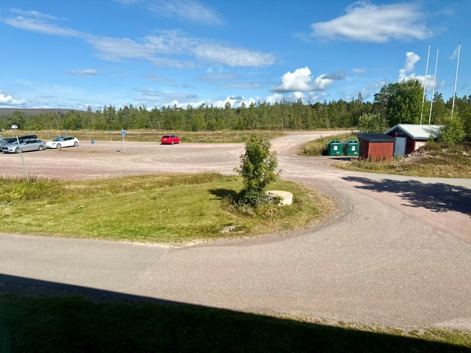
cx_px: 236
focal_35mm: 24
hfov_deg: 71.6
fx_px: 327
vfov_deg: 56.8
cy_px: 176
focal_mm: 6.76
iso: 80
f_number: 1.78
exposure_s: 1/3953
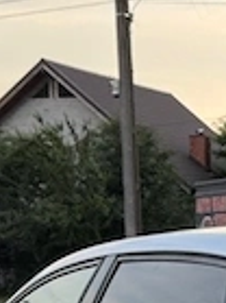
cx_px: 404
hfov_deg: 10.1
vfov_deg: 14.1
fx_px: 1203
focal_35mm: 138
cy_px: 290
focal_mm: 6.76
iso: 100
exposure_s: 1/407
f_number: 1.78
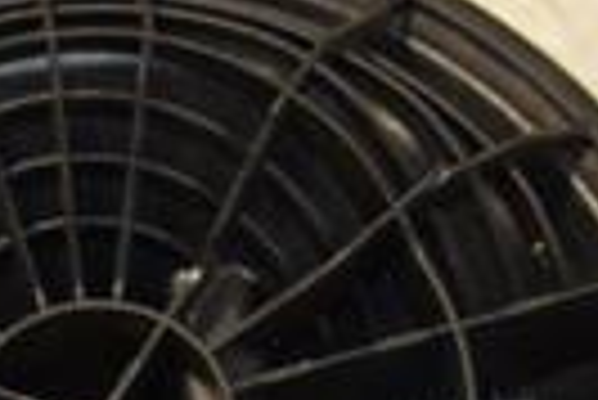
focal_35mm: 304
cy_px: 494
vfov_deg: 4.5
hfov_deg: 6.7
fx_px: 5059
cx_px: -207
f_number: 7.1
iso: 800
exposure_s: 1/200
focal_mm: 45
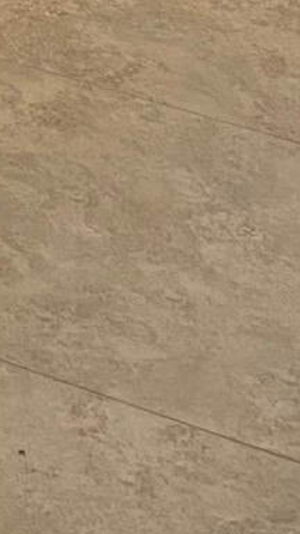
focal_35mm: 153
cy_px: -417
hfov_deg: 7.5
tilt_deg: -17.7
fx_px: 2165
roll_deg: -3.8
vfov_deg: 12.8
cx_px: -397
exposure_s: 1/60
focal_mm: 4.25
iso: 200
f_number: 1.8
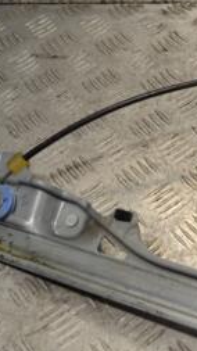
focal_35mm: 67
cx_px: 297
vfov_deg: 31.5
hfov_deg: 16.4
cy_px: 178
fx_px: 623
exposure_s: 1/60
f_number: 4
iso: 100
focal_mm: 18
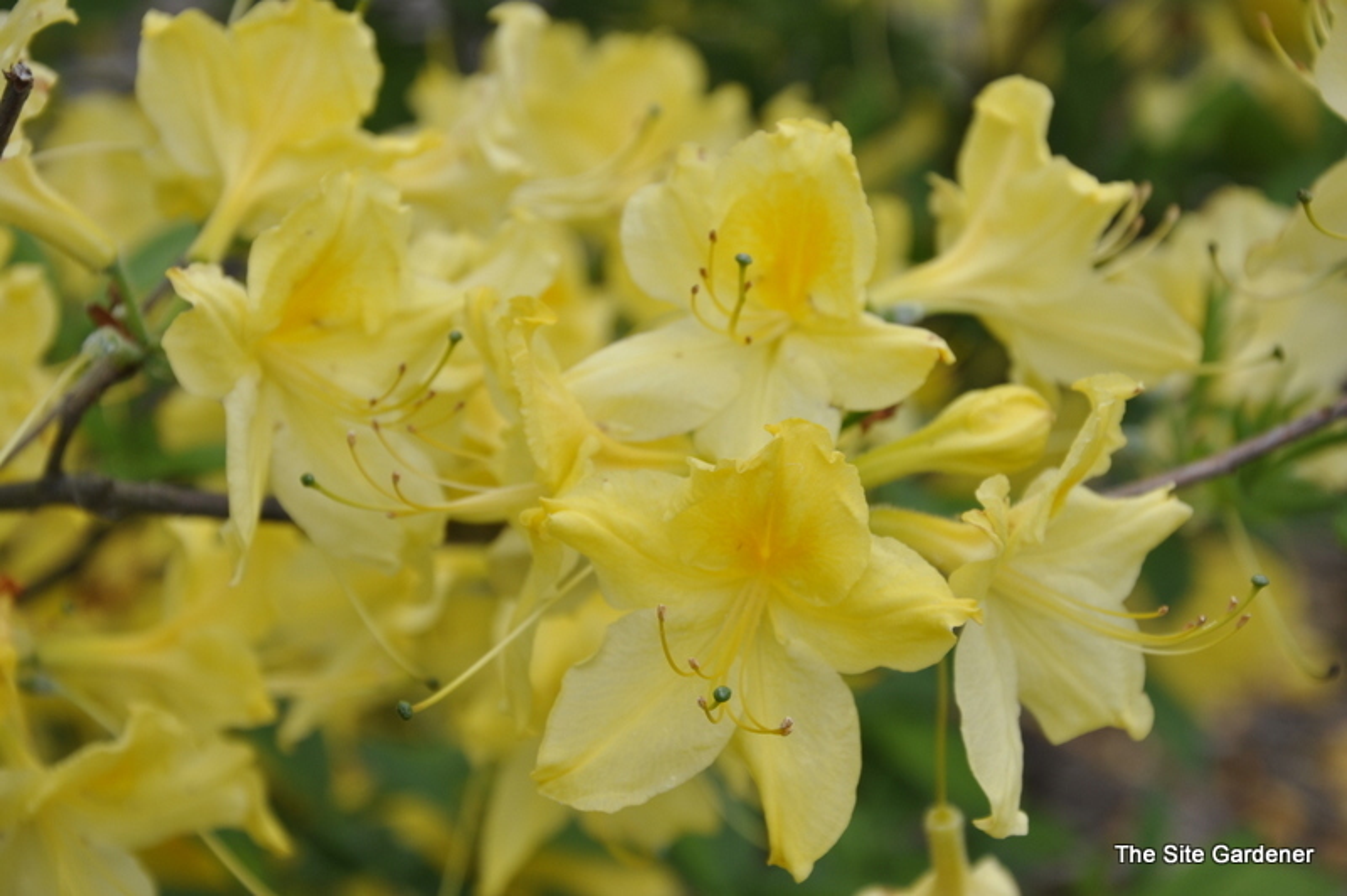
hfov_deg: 16.1
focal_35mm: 128
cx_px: 674
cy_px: 448
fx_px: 4767
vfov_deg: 10.7
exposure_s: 1/250
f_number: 8
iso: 200
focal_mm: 85
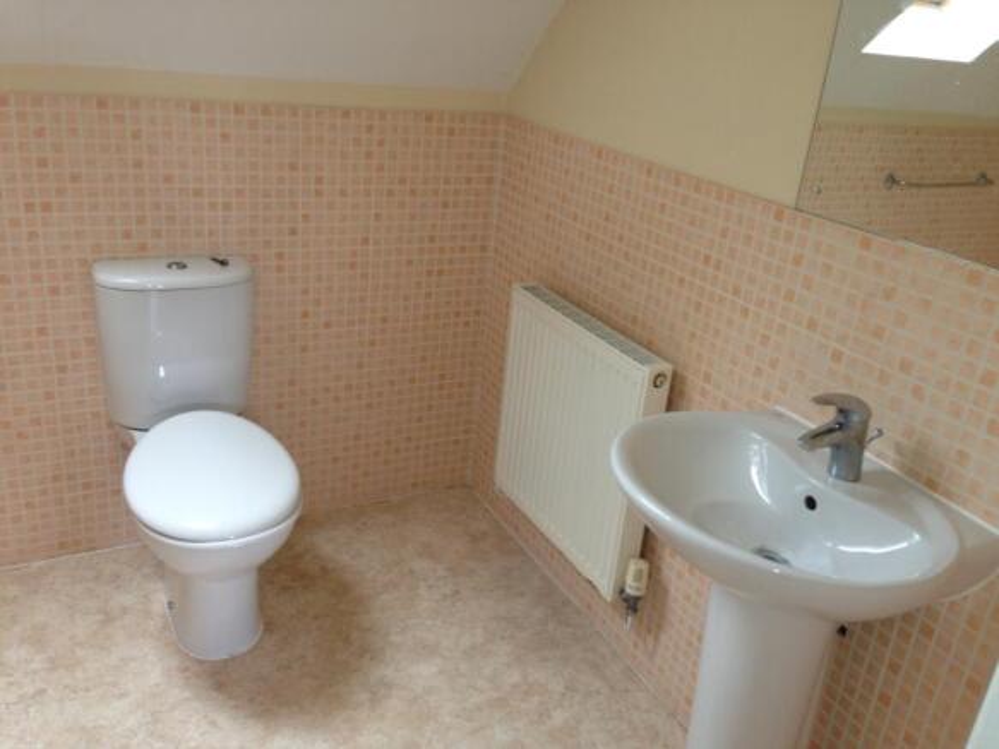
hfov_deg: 55.4
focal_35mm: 33
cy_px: 374
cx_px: 500
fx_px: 952
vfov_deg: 42.9
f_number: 2.4
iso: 50
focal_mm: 4.13
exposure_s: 1/20
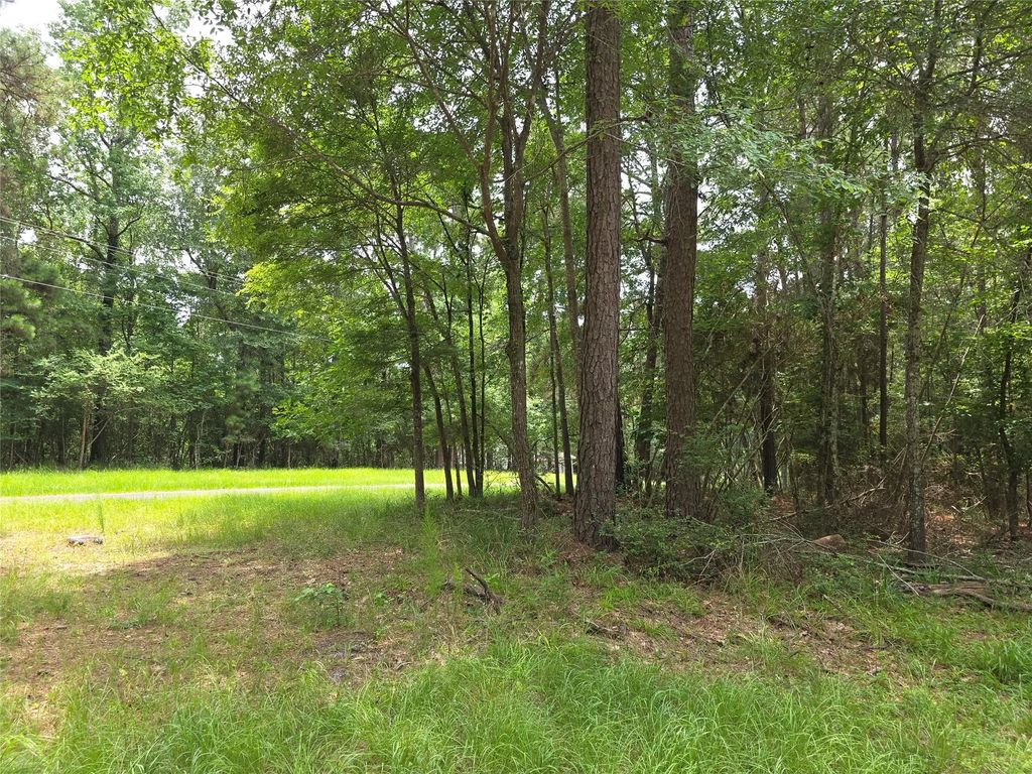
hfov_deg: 73.9
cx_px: 516
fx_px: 686
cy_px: 387
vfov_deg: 58.9
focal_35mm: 23
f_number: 1.7
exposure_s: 1/120
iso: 12
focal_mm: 6.3
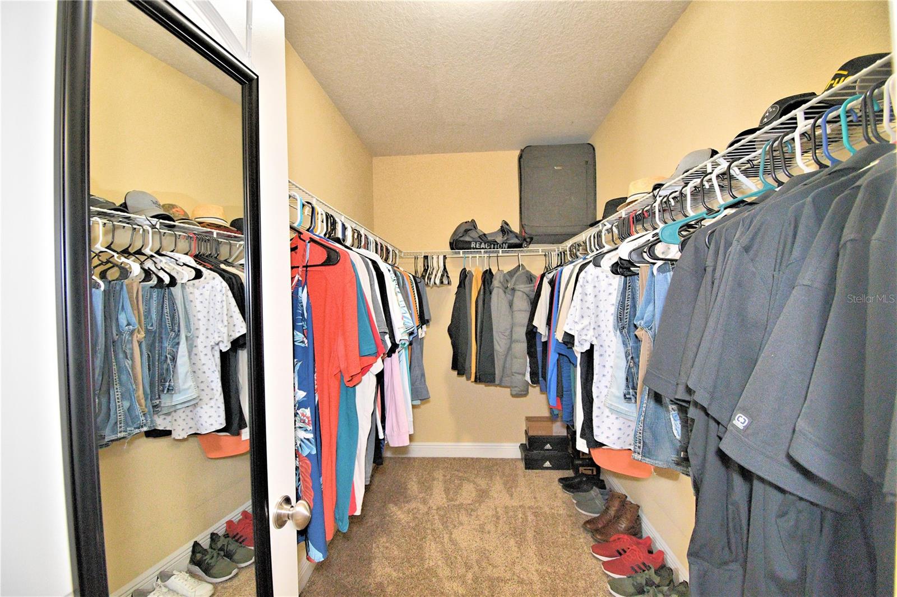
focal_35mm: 15
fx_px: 374
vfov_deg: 77.3
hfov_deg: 100.4
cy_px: 298
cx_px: 448
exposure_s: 1/30
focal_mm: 10
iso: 1800
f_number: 4.5
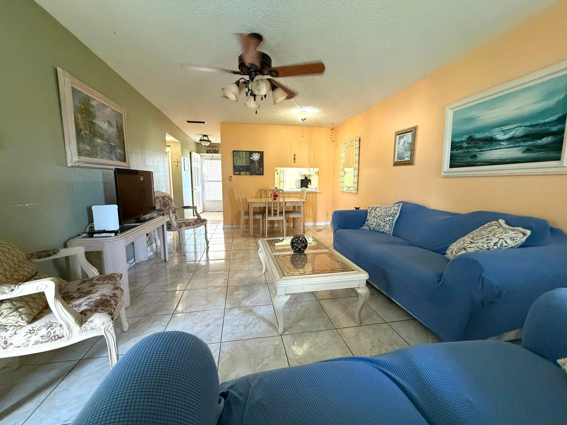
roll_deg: -0.2
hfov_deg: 102.1
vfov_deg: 85.7
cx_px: 284
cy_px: 212
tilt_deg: -8.2
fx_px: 229
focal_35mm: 14
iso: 500
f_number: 2.2
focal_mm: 2.22
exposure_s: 1/60
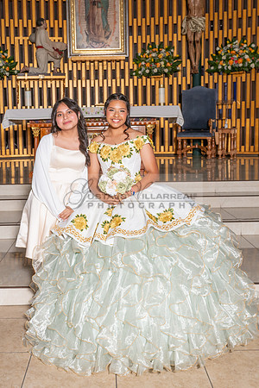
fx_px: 507
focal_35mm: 47
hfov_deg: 28.6
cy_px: 171
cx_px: 96
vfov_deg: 41.9
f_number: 7.1
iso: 320
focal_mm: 28
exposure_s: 1/160
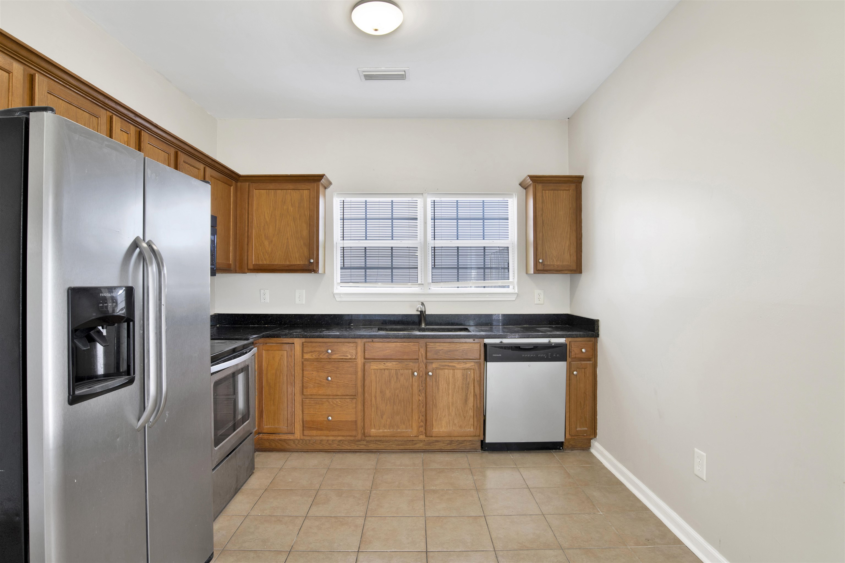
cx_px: 422
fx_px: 422
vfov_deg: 67.4
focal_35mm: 18
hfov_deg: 90.0
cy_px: 282
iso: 200
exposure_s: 1/2
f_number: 11
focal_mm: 18
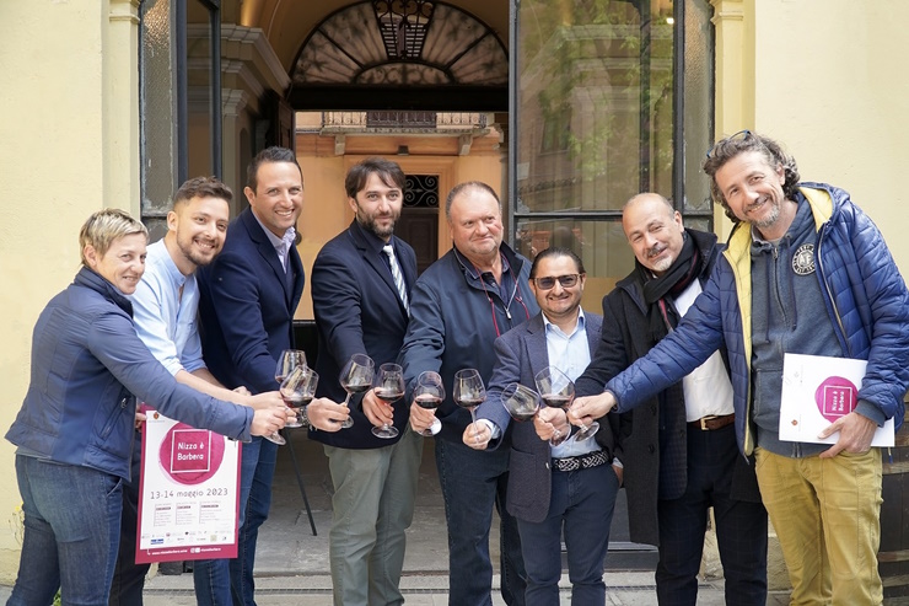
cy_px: 303
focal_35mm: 45
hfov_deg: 43.6
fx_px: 1136
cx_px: 454
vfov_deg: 29.9
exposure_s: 1/160
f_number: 4
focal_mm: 30
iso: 125
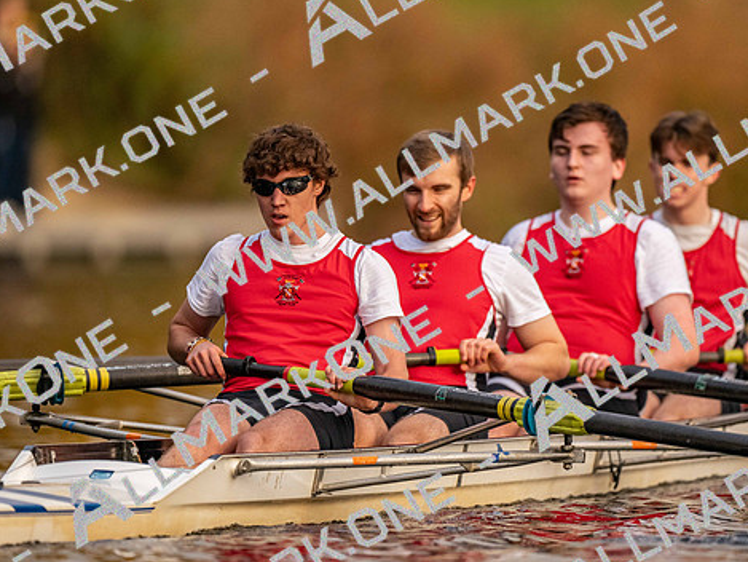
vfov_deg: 2.1
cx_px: 394
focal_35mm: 714
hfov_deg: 2.8
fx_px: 15432
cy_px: 301
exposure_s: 1/2500
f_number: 4
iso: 3200
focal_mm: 600
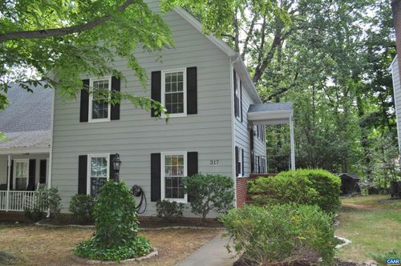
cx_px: 200
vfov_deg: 43.5
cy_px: 133
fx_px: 334
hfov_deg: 62.0
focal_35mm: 30
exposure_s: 1/125
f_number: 5.6
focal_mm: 20
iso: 200
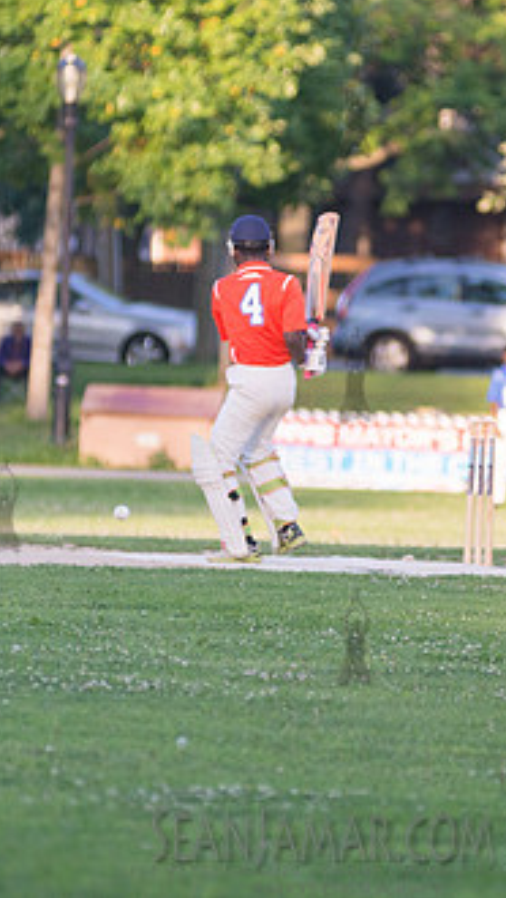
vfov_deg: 5.9
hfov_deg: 3.3
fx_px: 8764
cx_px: 354
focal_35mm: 368
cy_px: 374
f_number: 2.8
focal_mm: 200
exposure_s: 1/3200
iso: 1600
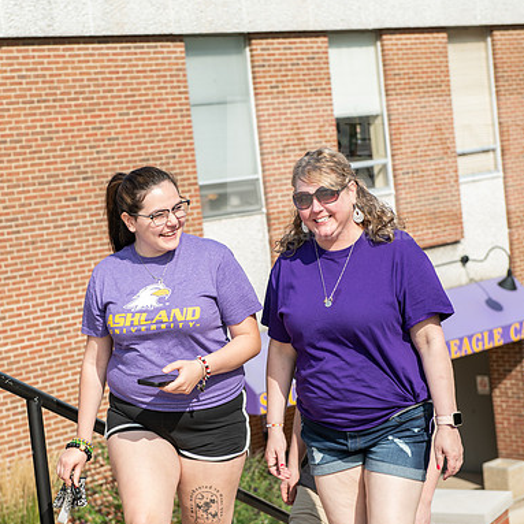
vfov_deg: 20.4
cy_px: 262
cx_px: 186
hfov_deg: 20.4
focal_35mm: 85
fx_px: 1456
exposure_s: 1/320
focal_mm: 66
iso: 100
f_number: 5
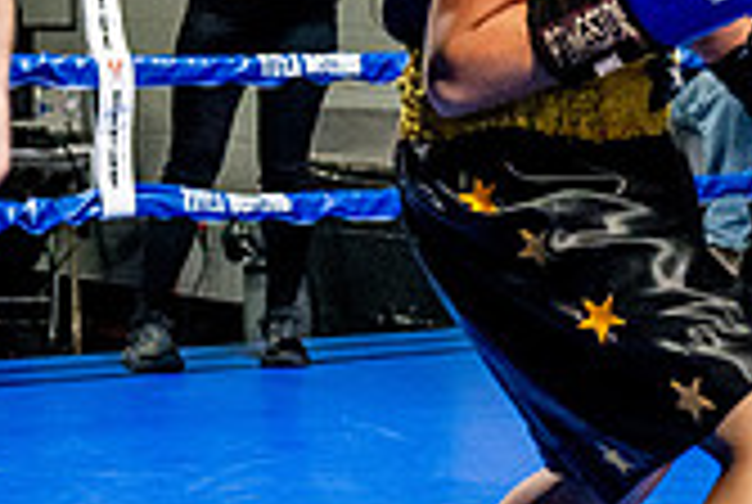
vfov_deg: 9.2
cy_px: 124
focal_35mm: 149
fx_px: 3118
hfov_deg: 13.4
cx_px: 883
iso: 5000
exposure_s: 1/800
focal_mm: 29
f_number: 2.8
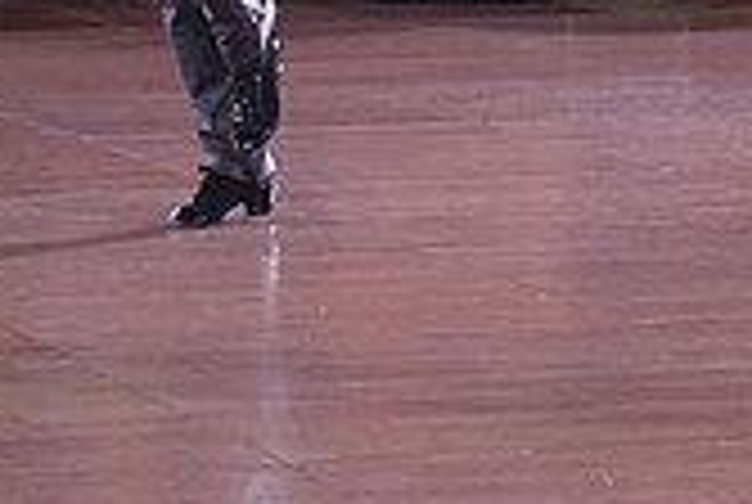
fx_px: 4060
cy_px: -263
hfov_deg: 10.4
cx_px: -167
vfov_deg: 7.0
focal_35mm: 194
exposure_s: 1/400
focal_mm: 56
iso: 2000
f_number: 4
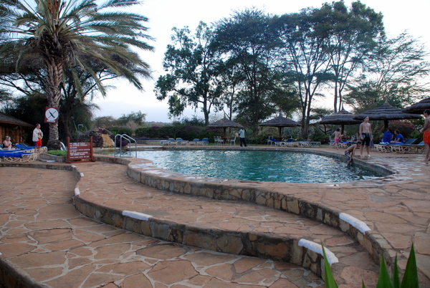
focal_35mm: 27
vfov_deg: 48.1
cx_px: 215
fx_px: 323
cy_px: 144
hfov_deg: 67.3
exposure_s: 1/250
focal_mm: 18
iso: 200
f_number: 3.5
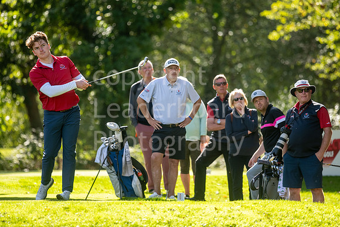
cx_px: 180
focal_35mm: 375
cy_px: 85
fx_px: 3543
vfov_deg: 3.7
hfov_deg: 5.5
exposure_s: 1/1000
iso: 400
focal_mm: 300
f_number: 4
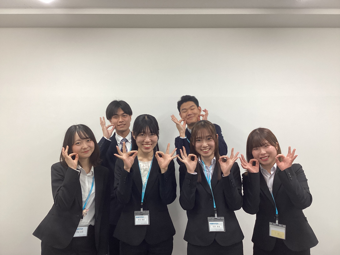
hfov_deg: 58.4
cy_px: 128
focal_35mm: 31
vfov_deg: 45.4
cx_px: 170
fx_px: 304
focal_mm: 3.3
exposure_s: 1/60
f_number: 2.4
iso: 80
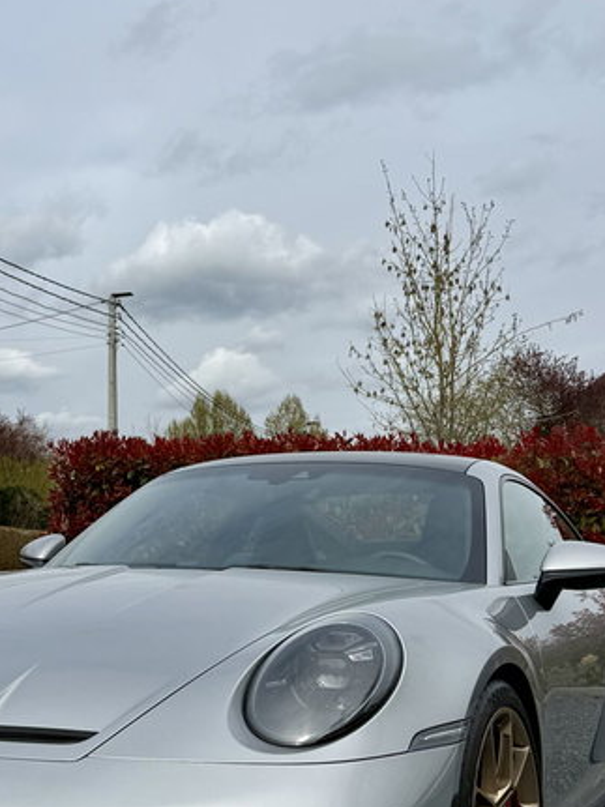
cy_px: 412
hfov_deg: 25.4
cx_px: 161
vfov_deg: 33.8
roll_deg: +0.2
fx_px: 1329
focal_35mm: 57
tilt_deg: +7.5
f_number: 1.78
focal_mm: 6.76
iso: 80
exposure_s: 1/6711
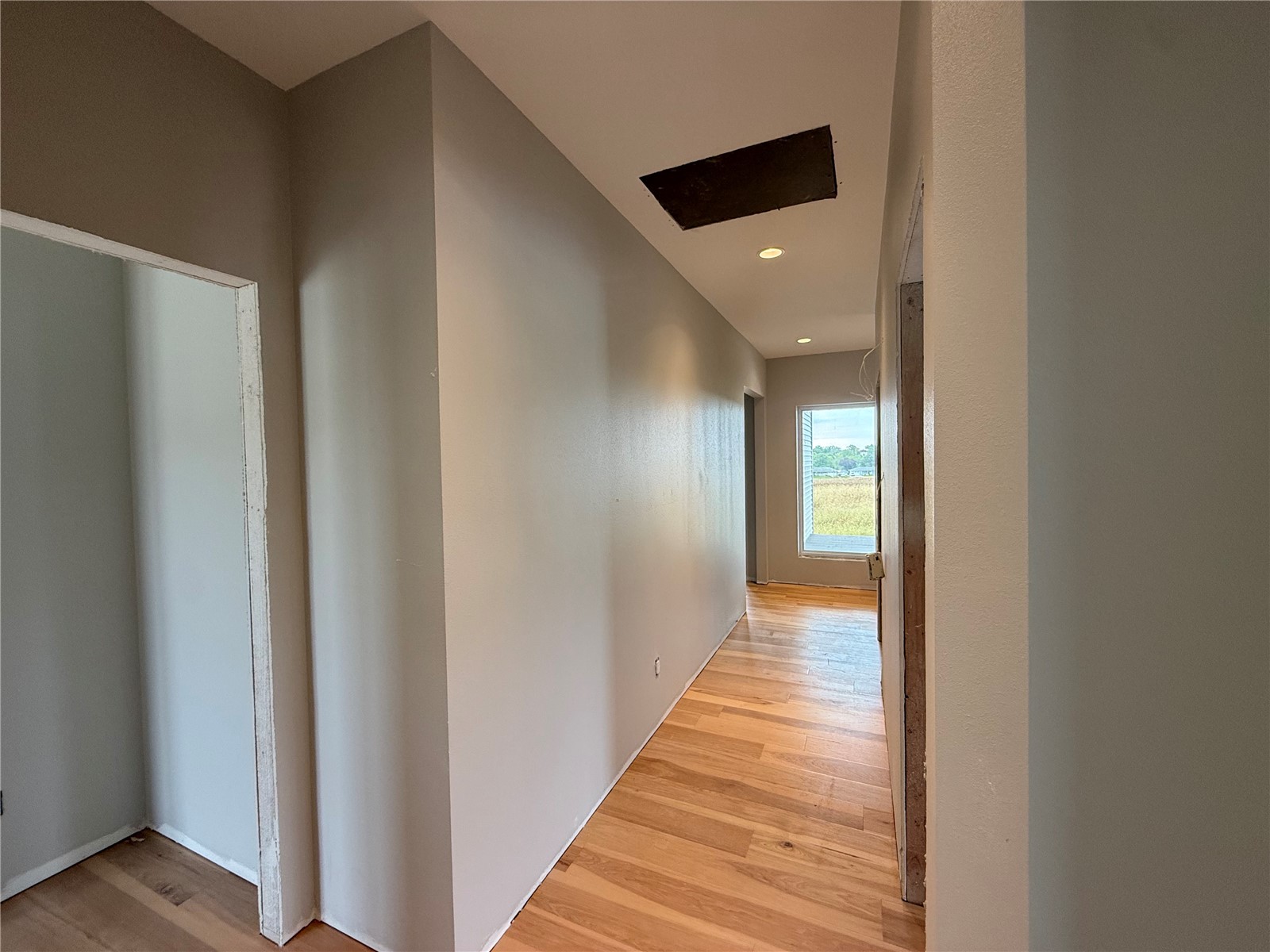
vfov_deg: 85.7
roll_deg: +1.2
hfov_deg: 102.1
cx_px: 635
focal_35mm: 14
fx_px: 514
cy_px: 476
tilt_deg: -0.1
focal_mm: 2.22
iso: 200
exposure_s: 1/120
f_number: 2.2
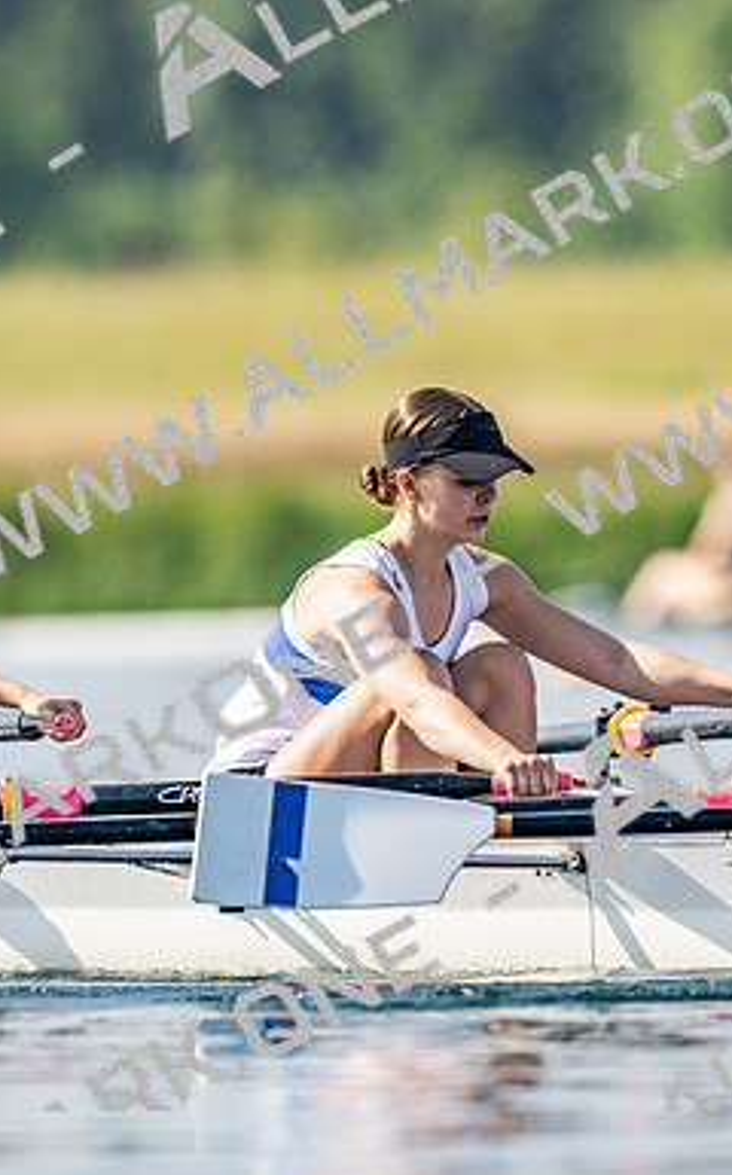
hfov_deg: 1.4
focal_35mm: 922
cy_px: 588
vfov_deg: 2.3
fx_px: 29484
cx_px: 323
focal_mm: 600
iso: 280
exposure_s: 1/2500
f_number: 5.6
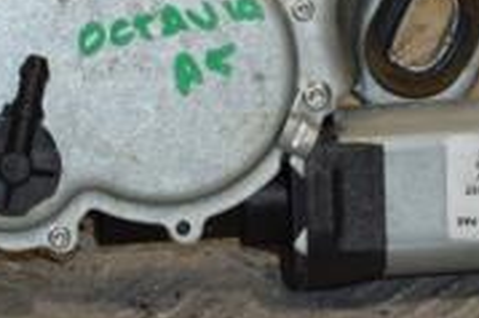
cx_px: 169
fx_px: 5007
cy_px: 3
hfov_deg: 5.5
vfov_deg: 3.6
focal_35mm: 377
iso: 800
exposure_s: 1/200
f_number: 5.6
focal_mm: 75
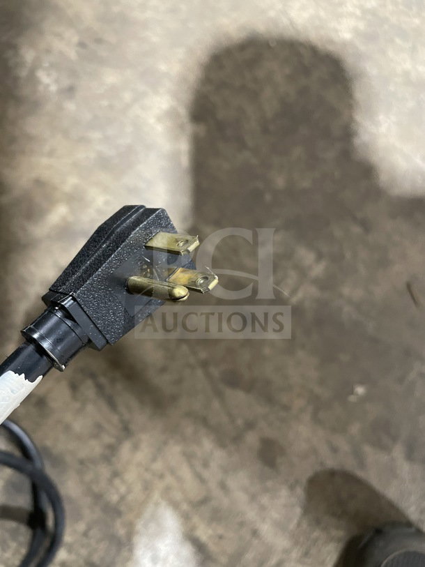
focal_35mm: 26
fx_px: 426
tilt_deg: -75.2
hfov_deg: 53.1
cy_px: 284
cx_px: 212
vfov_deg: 67.3
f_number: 1.6
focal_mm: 4.2
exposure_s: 1/39
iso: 640
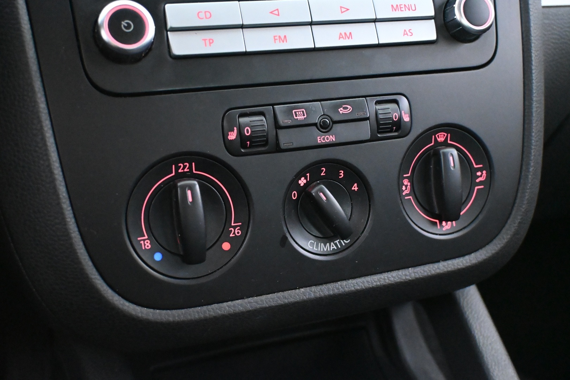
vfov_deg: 32.4
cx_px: 285
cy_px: 190
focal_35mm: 41
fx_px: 653
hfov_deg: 47.2
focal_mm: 27.5
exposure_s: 1/30
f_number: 4.5
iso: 11400
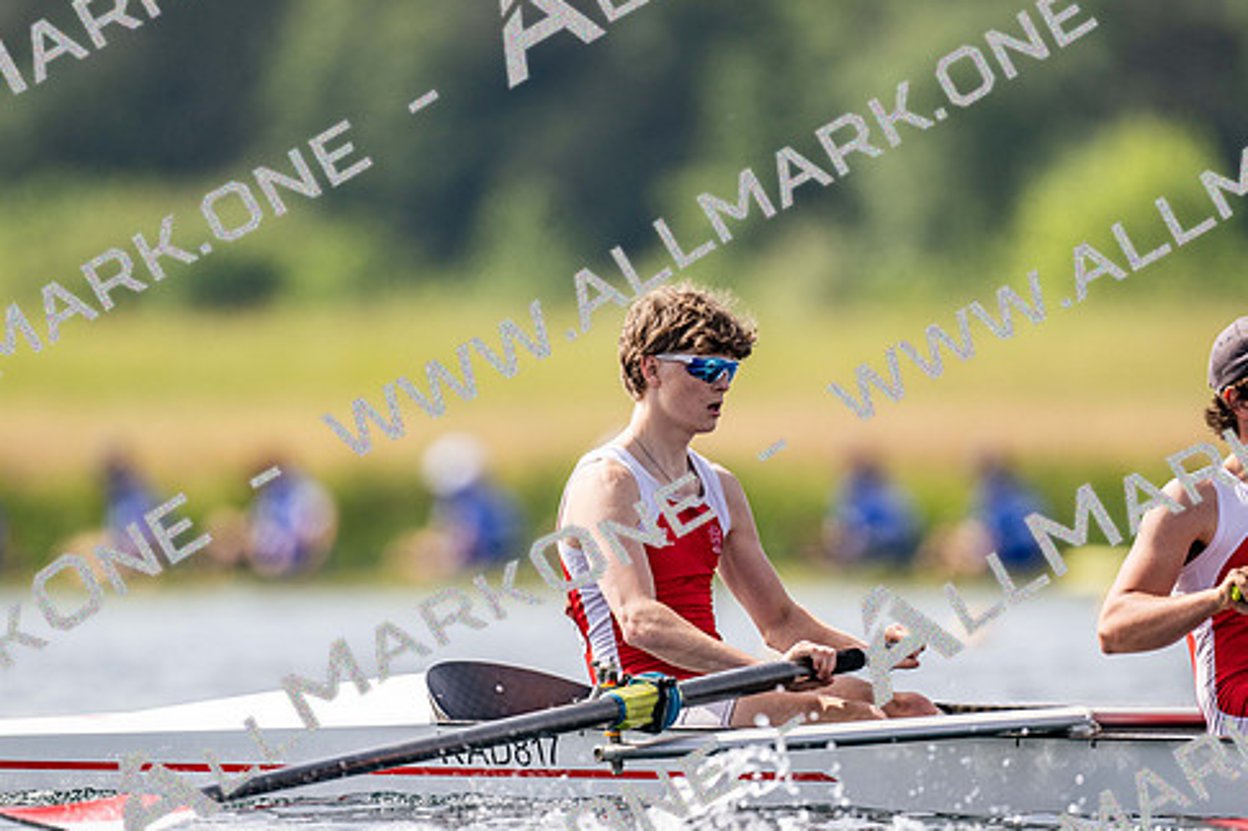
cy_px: 464
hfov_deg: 2.9
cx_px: 641
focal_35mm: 718
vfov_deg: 1.9
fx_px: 24881
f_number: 4
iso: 180
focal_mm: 600
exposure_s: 1/2500
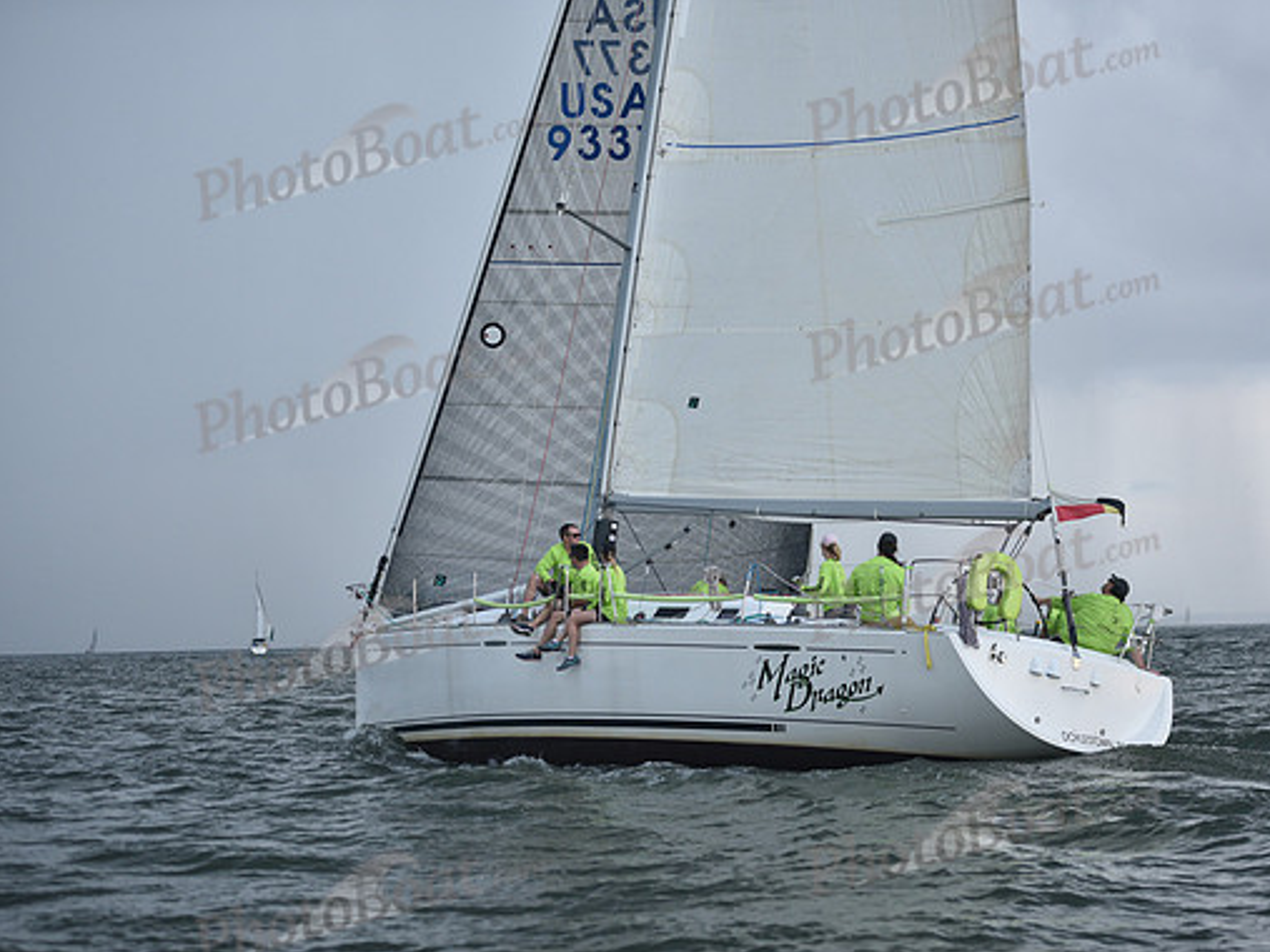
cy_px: 482
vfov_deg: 19.1
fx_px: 2824
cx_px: 679
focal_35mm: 77
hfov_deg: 25.3
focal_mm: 70
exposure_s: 1/640
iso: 400
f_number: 3.2
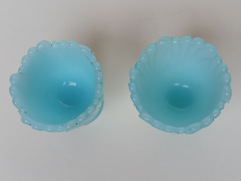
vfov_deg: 27.0
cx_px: 120
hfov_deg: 35.5
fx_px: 376
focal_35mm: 54
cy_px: 90
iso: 80
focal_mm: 4.75
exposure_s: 1/60
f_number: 1.8
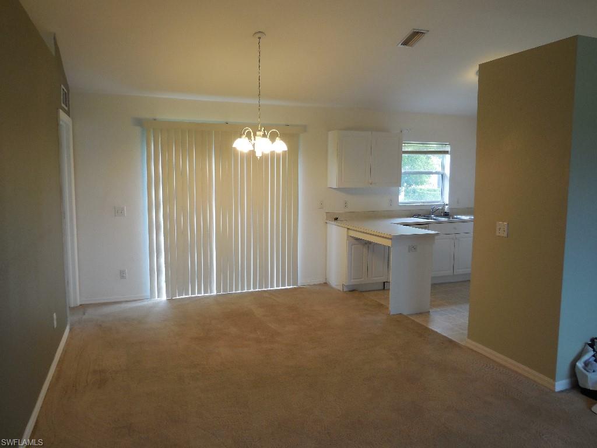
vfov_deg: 54.9
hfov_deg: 69.4
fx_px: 431
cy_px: 224
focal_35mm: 25
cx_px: 298
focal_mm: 4.5
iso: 125
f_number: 3.1
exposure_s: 1/40
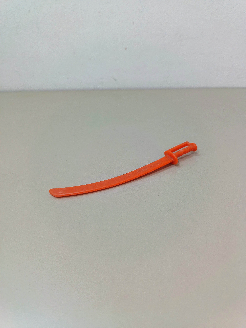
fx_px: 227
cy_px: 164
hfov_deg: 56.8
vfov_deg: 71.6
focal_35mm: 24
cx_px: 123
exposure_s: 1/33.3
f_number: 1.75
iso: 1884
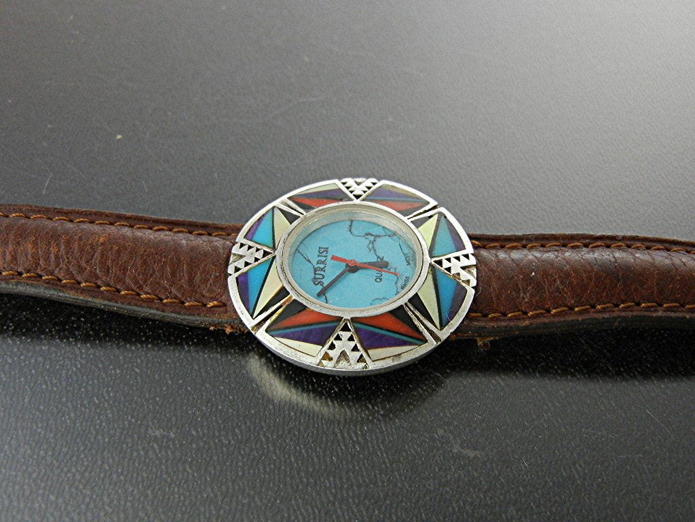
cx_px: 348
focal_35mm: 39
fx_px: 783
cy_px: 261
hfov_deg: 47.9
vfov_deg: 36.8
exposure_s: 1/17.5
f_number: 3.7
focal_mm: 7.1
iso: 400
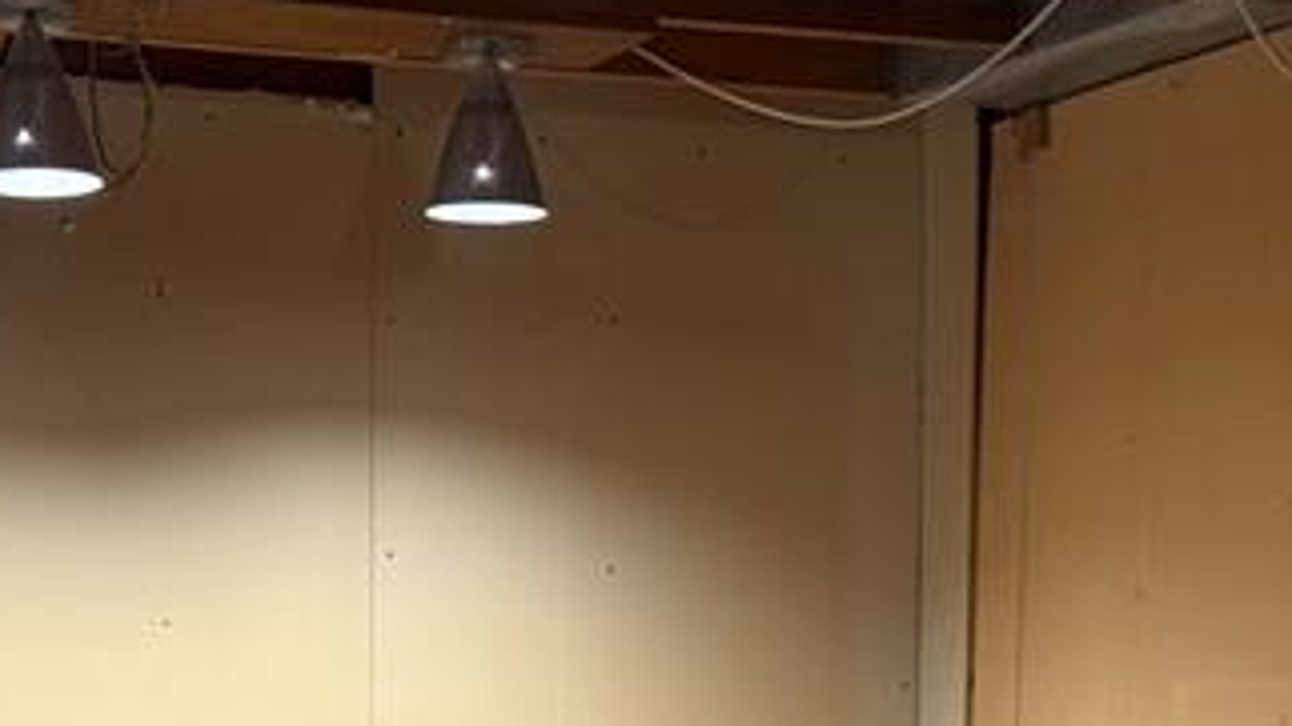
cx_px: 461
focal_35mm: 83
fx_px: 2843
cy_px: 937
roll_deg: -0.6
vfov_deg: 14.0
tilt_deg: -6.3
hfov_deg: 25.5
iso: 250
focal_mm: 6.76
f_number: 1.78
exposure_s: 1/60
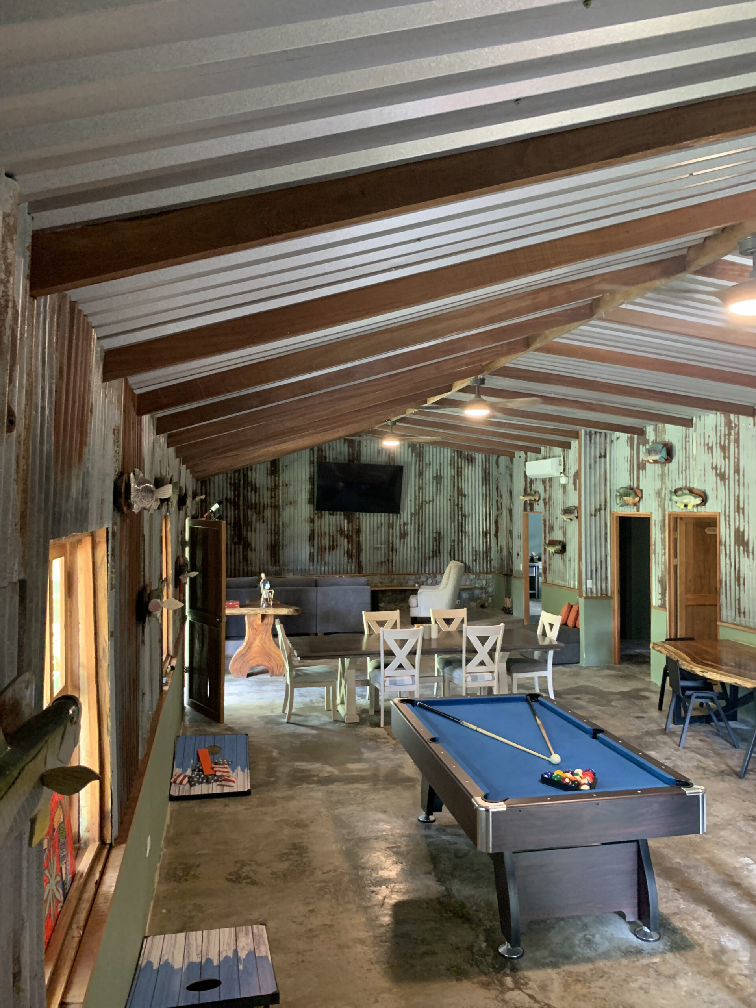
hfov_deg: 53.1
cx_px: 378
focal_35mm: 26
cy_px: 504
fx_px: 757
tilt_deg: +1.8
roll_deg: -0.2
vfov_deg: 67.3
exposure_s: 1/40
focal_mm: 4.25
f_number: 1.8
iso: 400
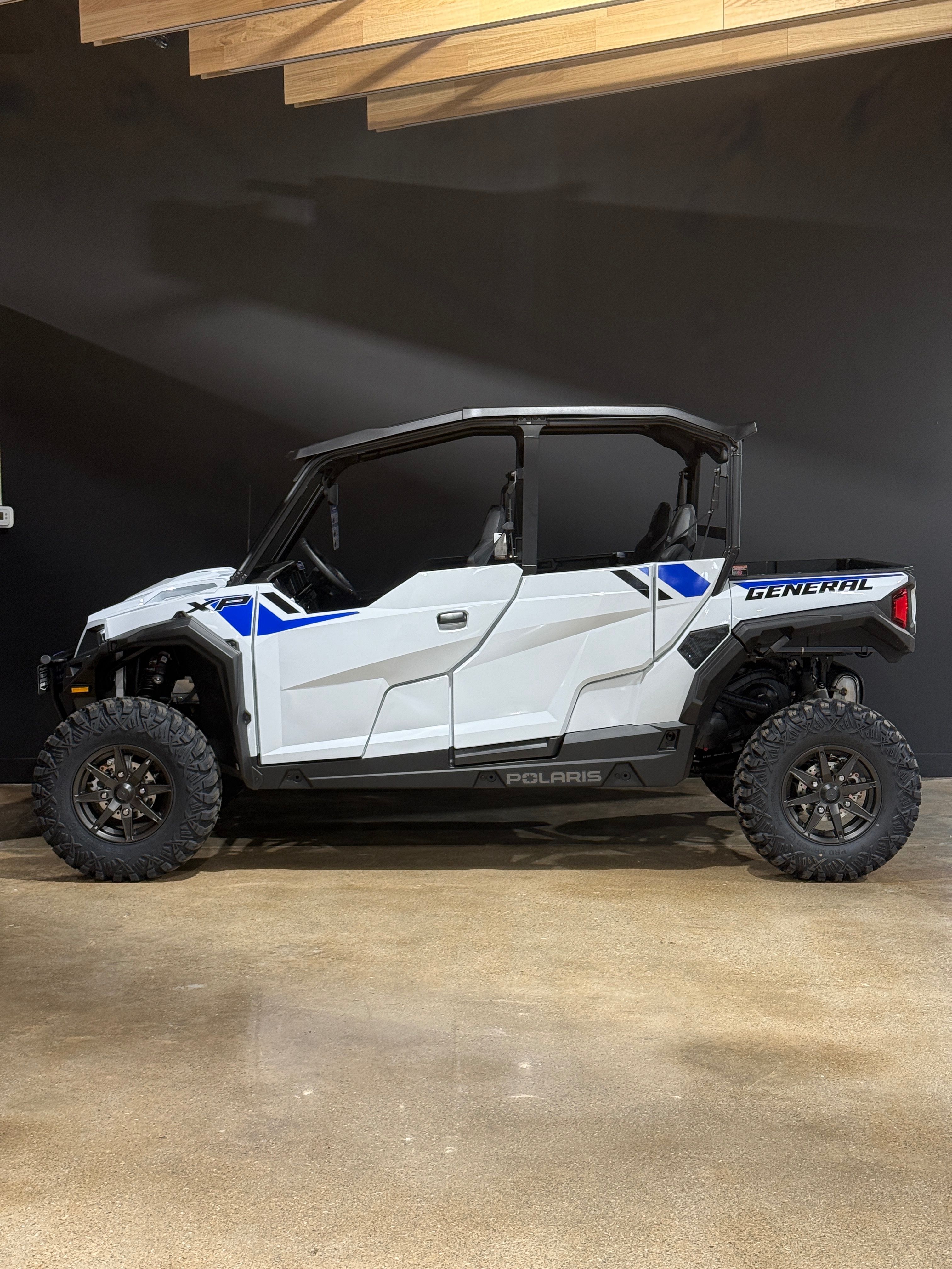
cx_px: 476
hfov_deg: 30.3
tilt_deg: -5.0
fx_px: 1760
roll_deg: -1.1
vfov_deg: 39.7
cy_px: 634
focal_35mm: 48
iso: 100
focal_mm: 6.76
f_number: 1.78
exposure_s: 1/60
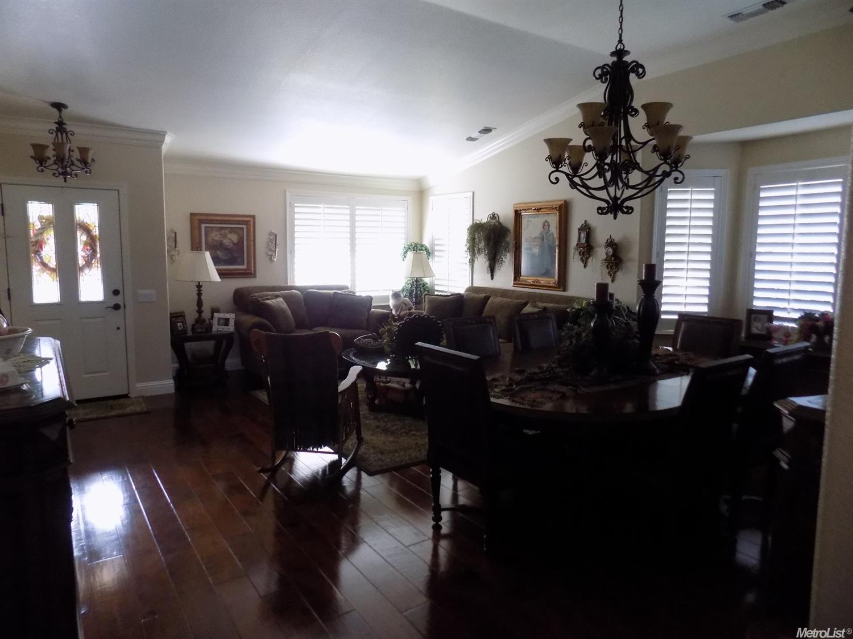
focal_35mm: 23
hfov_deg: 73.9
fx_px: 567
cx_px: 426
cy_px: 320
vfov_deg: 58.9
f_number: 3.1
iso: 320
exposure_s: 1/30
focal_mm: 4
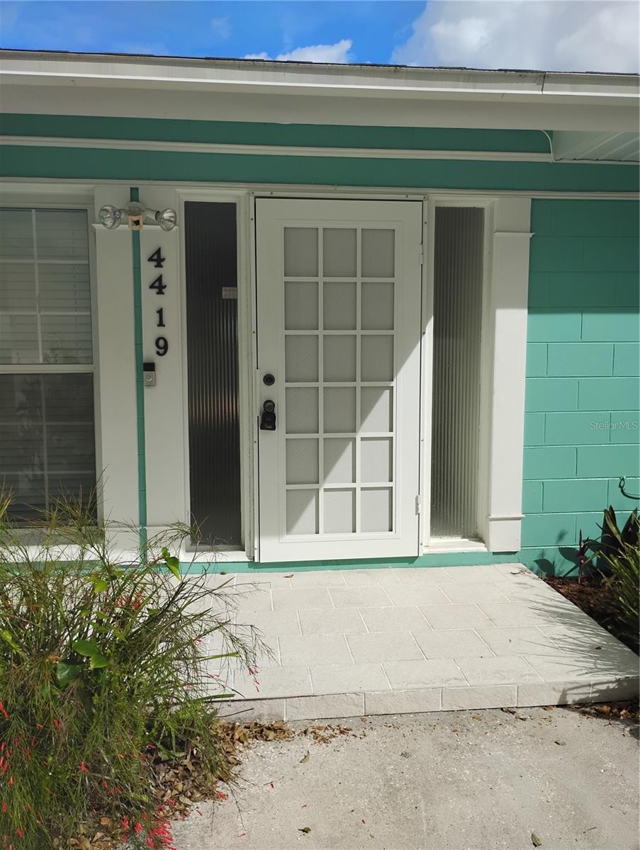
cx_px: 320
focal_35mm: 28
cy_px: 425
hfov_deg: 49.8
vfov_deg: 63.4
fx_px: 689
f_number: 1.8
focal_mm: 4.26
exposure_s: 1/1041
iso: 100
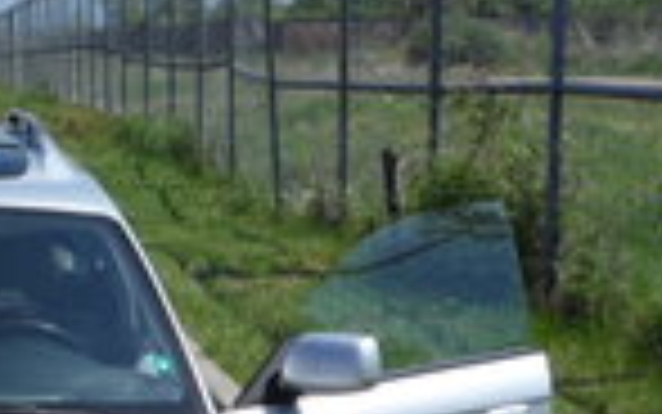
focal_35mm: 118
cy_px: 207
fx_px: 2130
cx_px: -108
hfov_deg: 17.0
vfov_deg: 11.1
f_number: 5.2
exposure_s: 1/500
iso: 80
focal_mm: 6.8
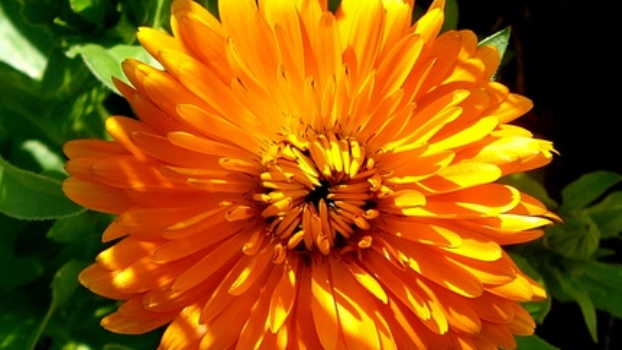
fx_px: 643
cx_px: 305
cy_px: 184
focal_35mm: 39
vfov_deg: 30.4
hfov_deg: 51.6
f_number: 2.8
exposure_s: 1/800
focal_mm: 5.2
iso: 80
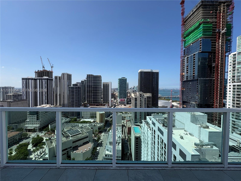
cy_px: 90
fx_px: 97
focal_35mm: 14
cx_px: 120
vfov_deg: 85.7
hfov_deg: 102.1
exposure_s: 1/2083
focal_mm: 2.22
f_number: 2.2
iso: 40
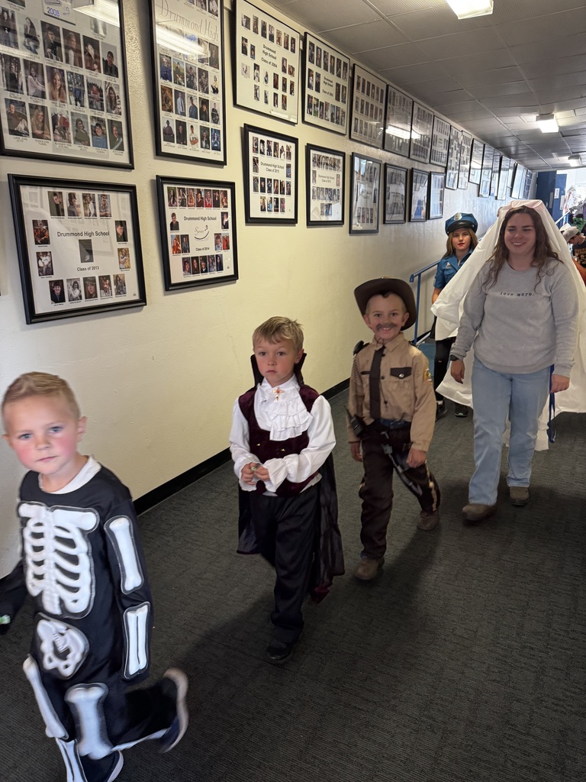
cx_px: 293
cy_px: 391
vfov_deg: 71.6
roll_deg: +1.8
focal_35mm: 24
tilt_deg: -16.4
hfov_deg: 56.8
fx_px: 542
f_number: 1.78
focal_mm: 6.76
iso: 320
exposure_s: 1/60
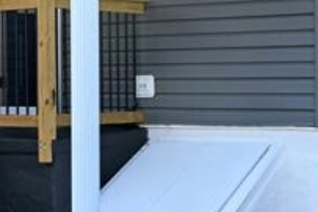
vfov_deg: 11.0
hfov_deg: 16.5
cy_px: 60
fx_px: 1094
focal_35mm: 124
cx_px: 163
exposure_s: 1/100
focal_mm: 21
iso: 100
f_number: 7.1
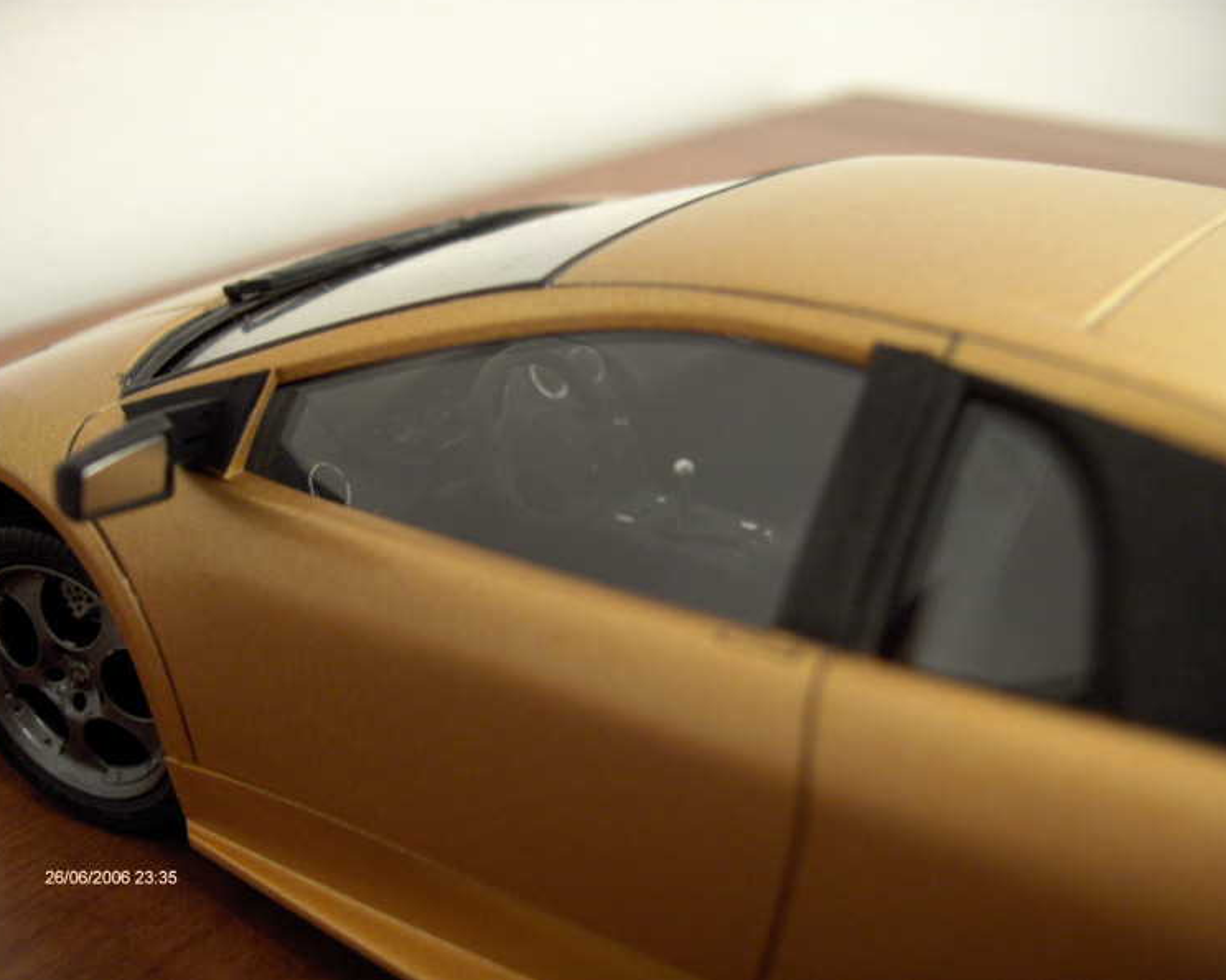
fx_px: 1487
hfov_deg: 44.8
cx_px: 638
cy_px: 486
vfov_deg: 36.5
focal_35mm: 41
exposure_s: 1/2.03
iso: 100
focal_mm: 8
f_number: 2.8
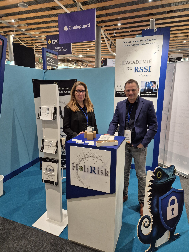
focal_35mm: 23
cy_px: 126
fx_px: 167
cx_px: 94
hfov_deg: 58.9
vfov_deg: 73.9
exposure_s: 1/100
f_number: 1.8
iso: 500
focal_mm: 5.4
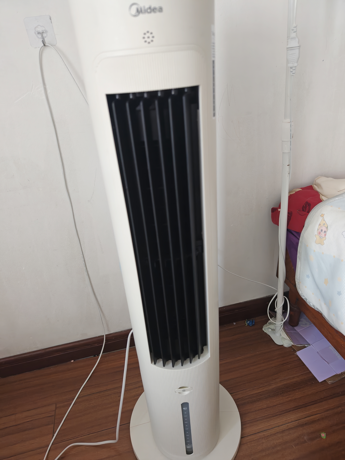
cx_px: 172
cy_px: 230
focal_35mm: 23
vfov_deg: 73.9
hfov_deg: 58.9
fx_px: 306
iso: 500
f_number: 1.8
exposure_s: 1/100
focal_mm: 8.67
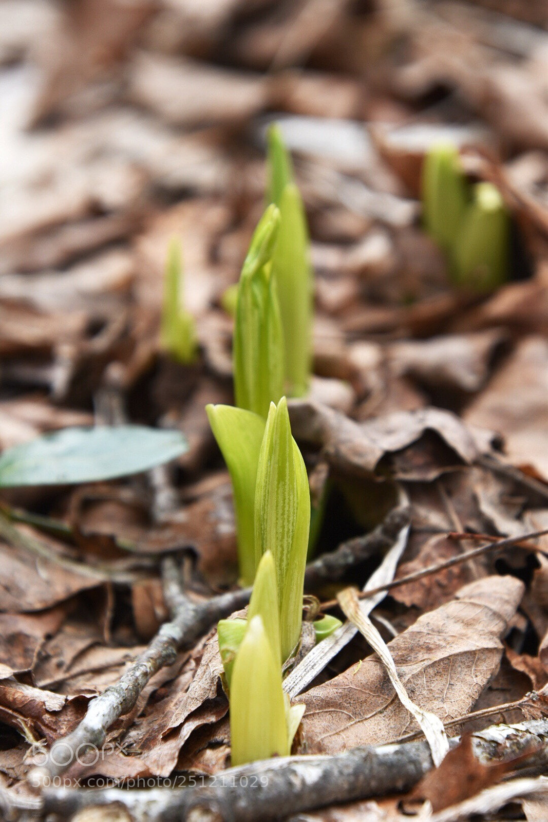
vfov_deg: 8.9
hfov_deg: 5.9
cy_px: 411
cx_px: 274
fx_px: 5307
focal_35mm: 232
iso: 100
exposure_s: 1/160
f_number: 7.1
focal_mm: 155
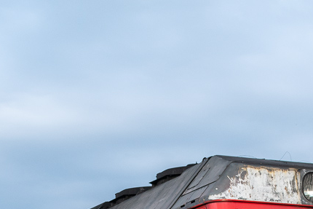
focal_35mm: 118
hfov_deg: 17.3
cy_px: 292
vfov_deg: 11.3
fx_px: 1026
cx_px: 201
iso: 280
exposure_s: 1/250
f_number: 5.6
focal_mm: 26
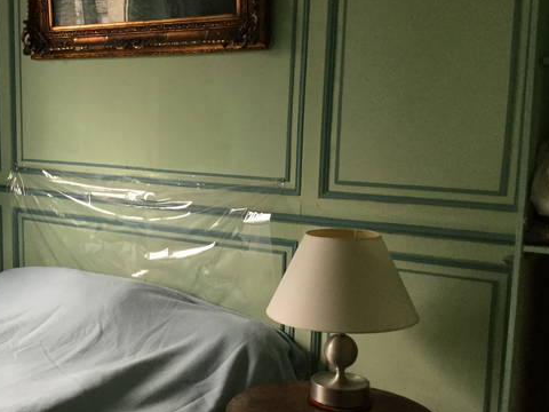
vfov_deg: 28.5
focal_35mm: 51
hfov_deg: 36.5
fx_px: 809
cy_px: 223
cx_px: 126
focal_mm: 3.3
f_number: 2.4
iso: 100
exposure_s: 1/33
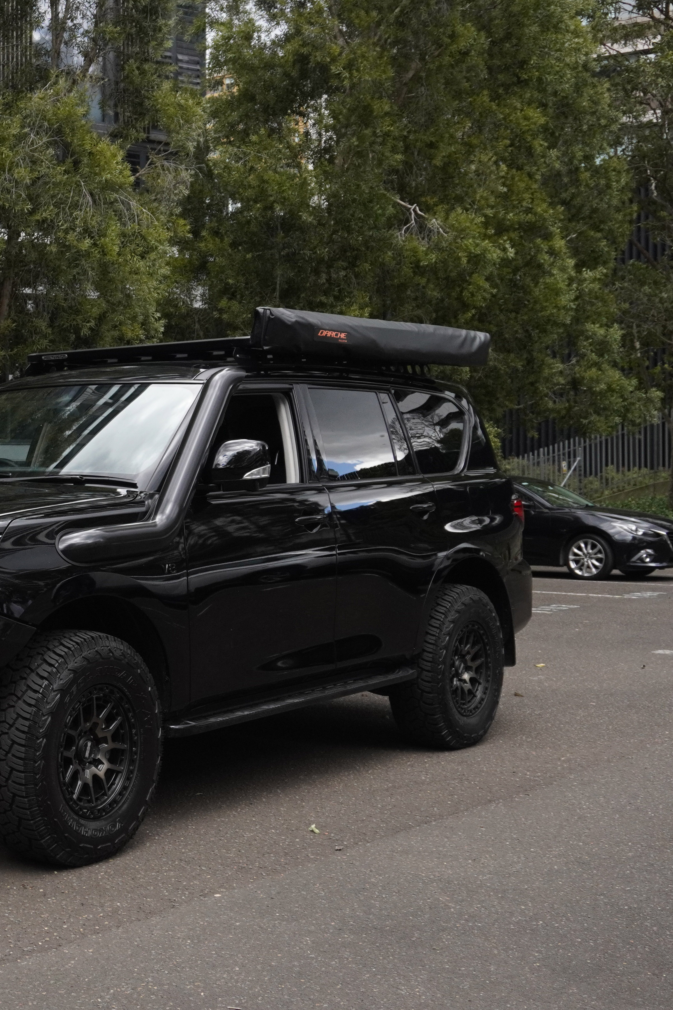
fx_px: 1402
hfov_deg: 25.6
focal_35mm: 50
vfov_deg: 39.6
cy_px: 508
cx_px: -9
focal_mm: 20
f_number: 5
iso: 800
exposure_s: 1/800
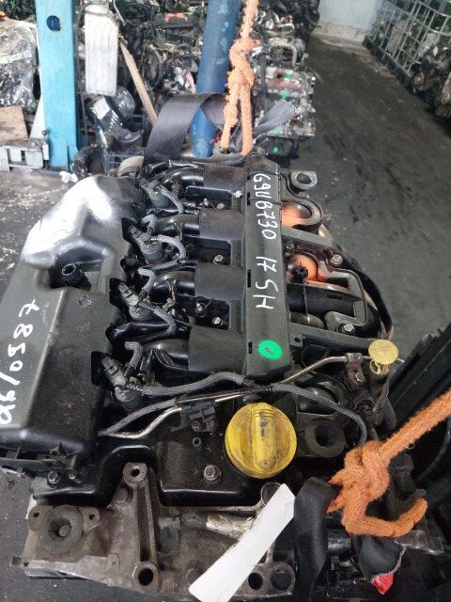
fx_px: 434
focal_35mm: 25
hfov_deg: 54.9
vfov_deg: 69.4
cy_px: 301
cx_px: 226
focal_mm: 5.23
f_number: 1.8
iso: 500
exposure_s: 1/50
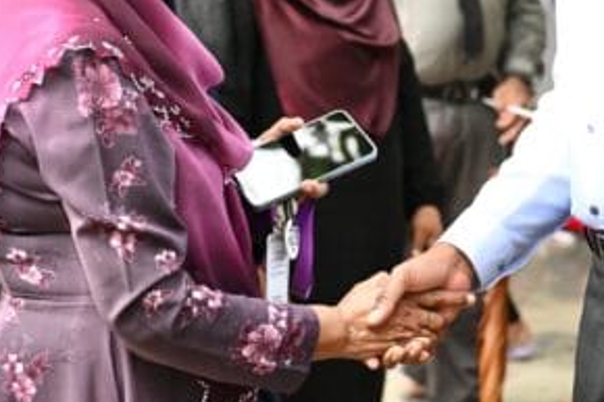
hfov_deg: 13.6
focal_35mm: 151
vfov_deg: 9.0
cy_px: -35
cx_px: 254
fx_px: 2532
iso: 3200
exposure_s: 1/125
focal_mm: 57
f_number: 3.5
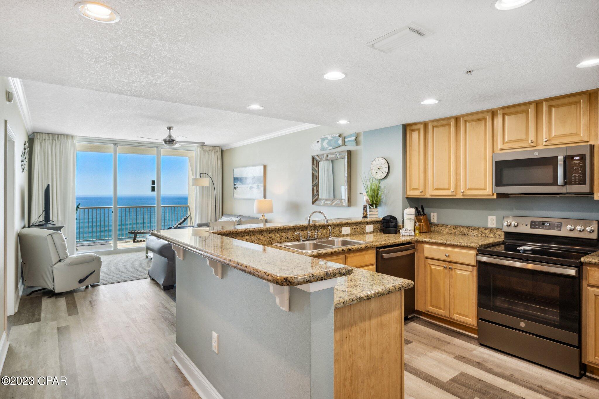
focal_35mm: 20
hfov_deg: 84.0
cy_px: 200
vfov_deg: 61.9
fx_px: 333
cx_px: 300
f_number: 10
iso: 500
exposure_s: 1/60
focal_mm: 20
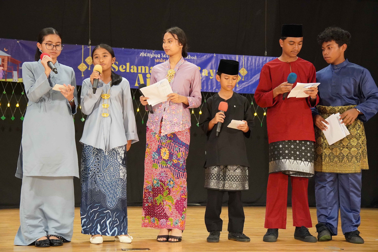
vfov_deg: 22.6
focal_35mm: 60
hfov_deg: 33.4
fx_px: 630
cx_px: 189
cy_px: 126
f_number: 4
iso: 5000
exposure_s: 1/160
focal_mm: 40
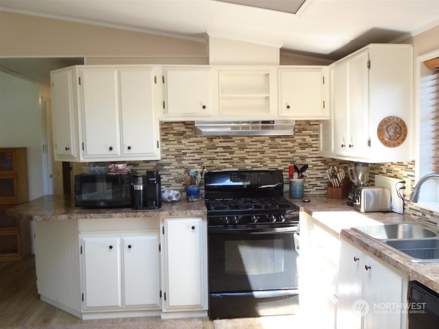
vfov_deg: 45.5
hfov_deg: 58.3
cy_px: 164
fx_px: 393
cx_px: 220
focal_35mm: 31
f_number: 3.5
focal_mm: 5.5
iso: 200
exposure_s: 1/40
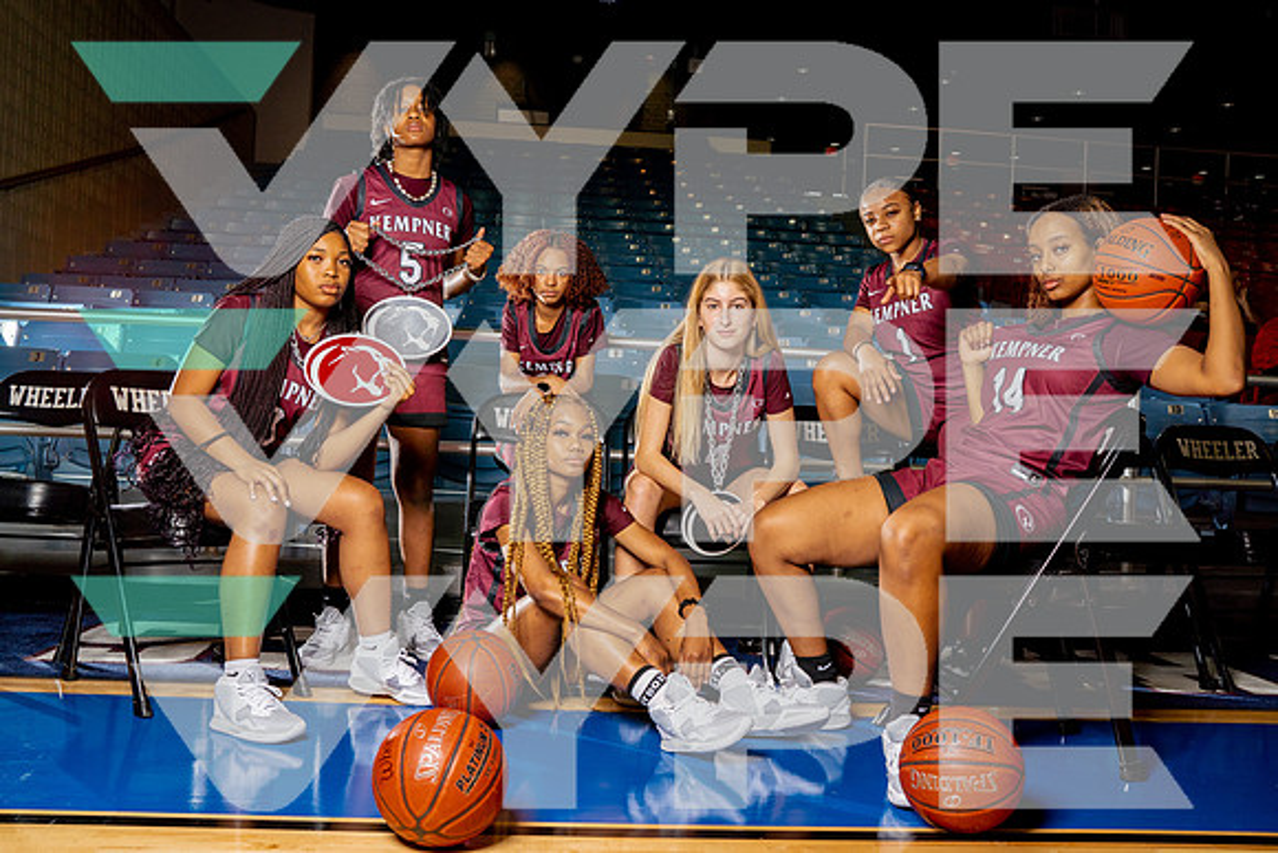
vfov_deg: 37.9
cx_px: 639
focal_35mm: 35
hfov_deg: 54.4
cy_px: 426
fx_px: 1243
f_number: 6.3
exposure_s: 1/250
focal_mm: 35
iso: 320
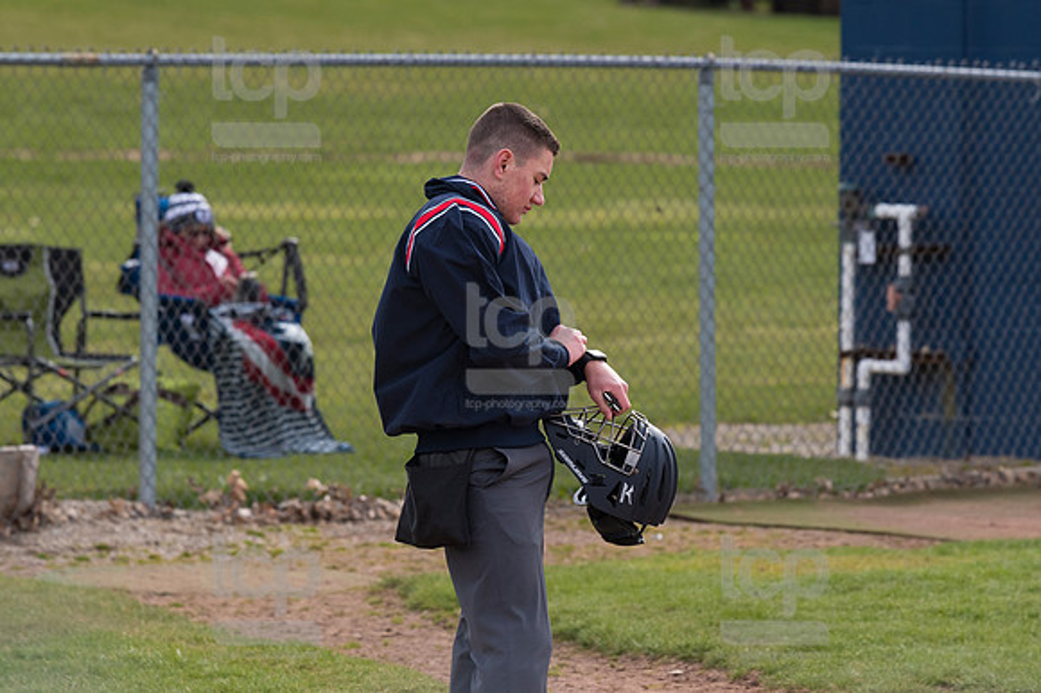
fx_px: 8670
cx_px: 520
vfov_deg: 4.6
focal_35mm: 300
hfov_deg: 6.9
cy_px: 346
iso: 400
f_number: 5.6
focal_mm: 200
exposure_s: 1/1600
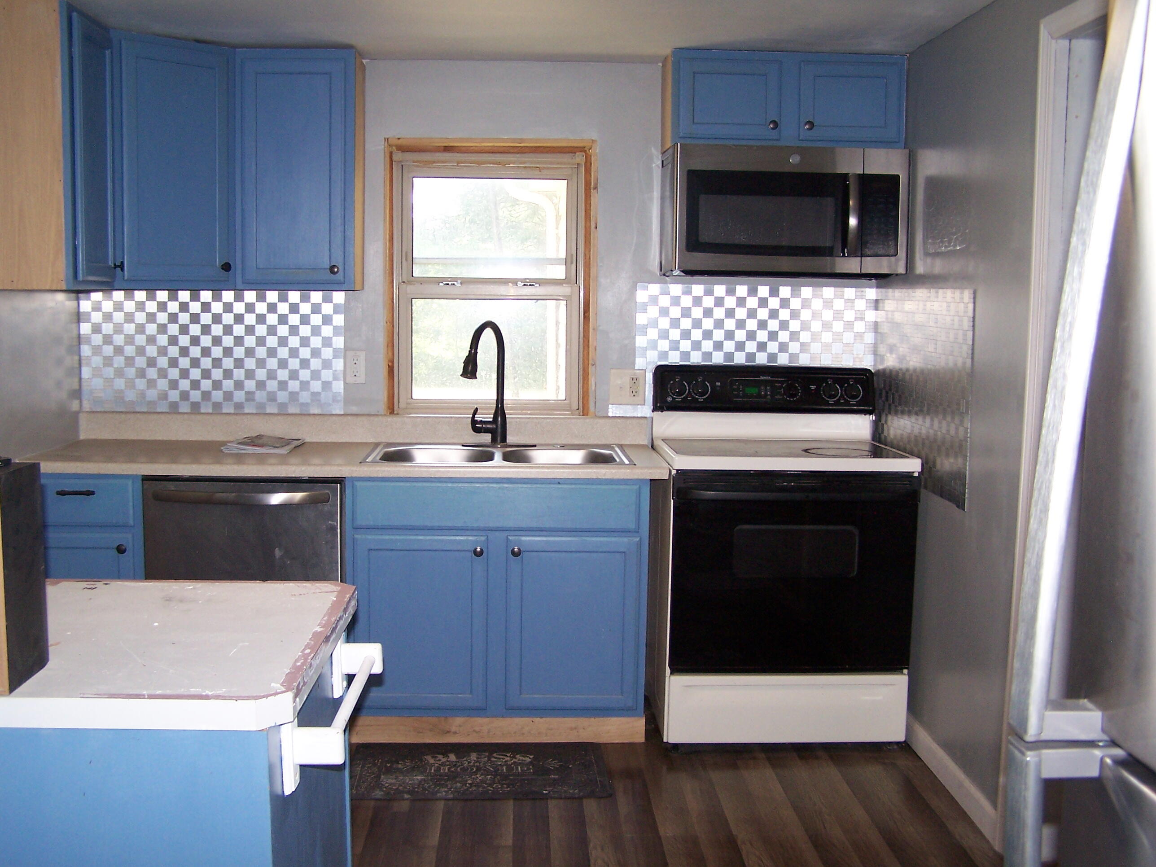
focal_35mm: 38
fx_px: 1269
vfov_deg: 37.7
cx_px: 578
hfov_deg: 49.0
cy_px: 434
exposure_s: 1/60
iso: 140
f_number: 2.8
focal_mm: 6.3
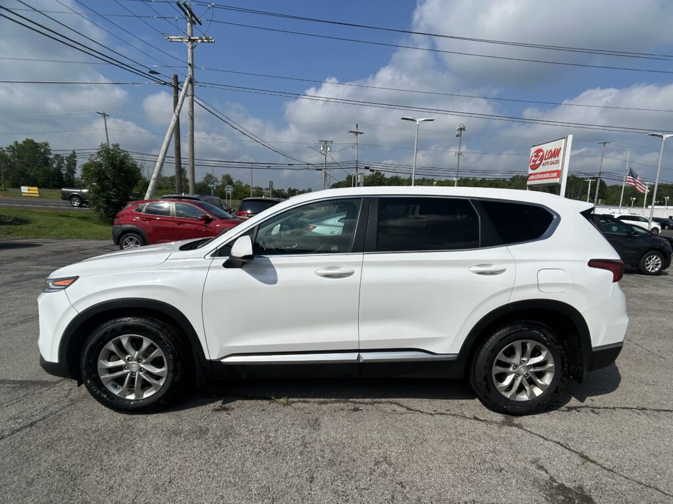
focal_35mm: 26
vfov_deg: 53.1
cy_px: 252
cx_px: 336
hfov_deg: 67.3
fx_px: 505
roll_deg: -2.3
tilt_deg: -8.5
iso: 50
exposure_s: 1/10309
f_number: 1.5
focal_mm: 5.7
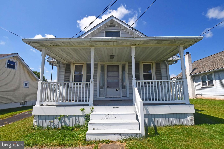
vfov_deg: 77.3
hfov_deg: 100.4
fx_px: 93
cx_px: 112
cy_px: 74
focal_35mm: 15
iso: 400
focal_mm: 10
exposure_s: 1/640
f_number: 13
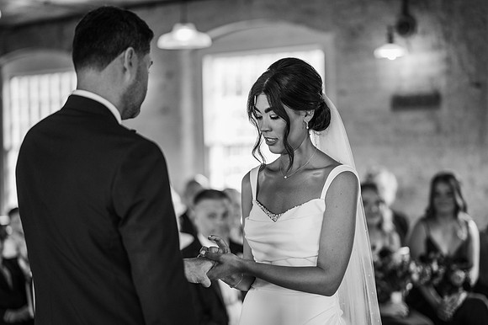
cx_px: 244
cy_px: 162
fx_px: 1152
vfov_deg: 16.1
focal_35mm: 85
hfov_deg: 23.9
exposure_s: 1/200
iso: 720
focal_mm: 85
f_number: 2
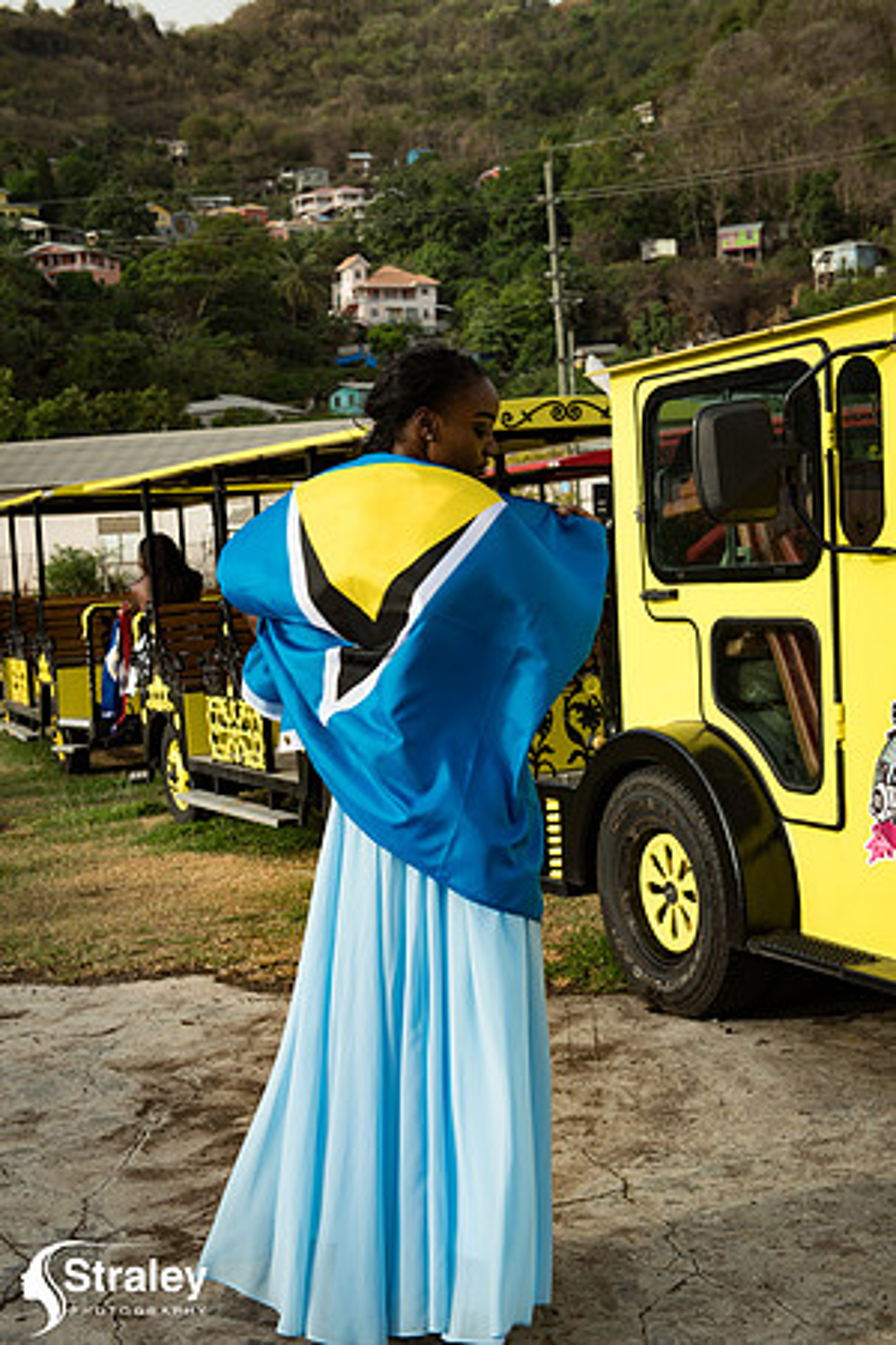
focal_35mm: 50
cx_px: 448
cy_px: 672
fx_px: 1867
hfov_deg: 27.0
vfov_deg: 39.6
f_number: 6.3
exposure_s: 1/160
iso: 80
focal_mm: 50
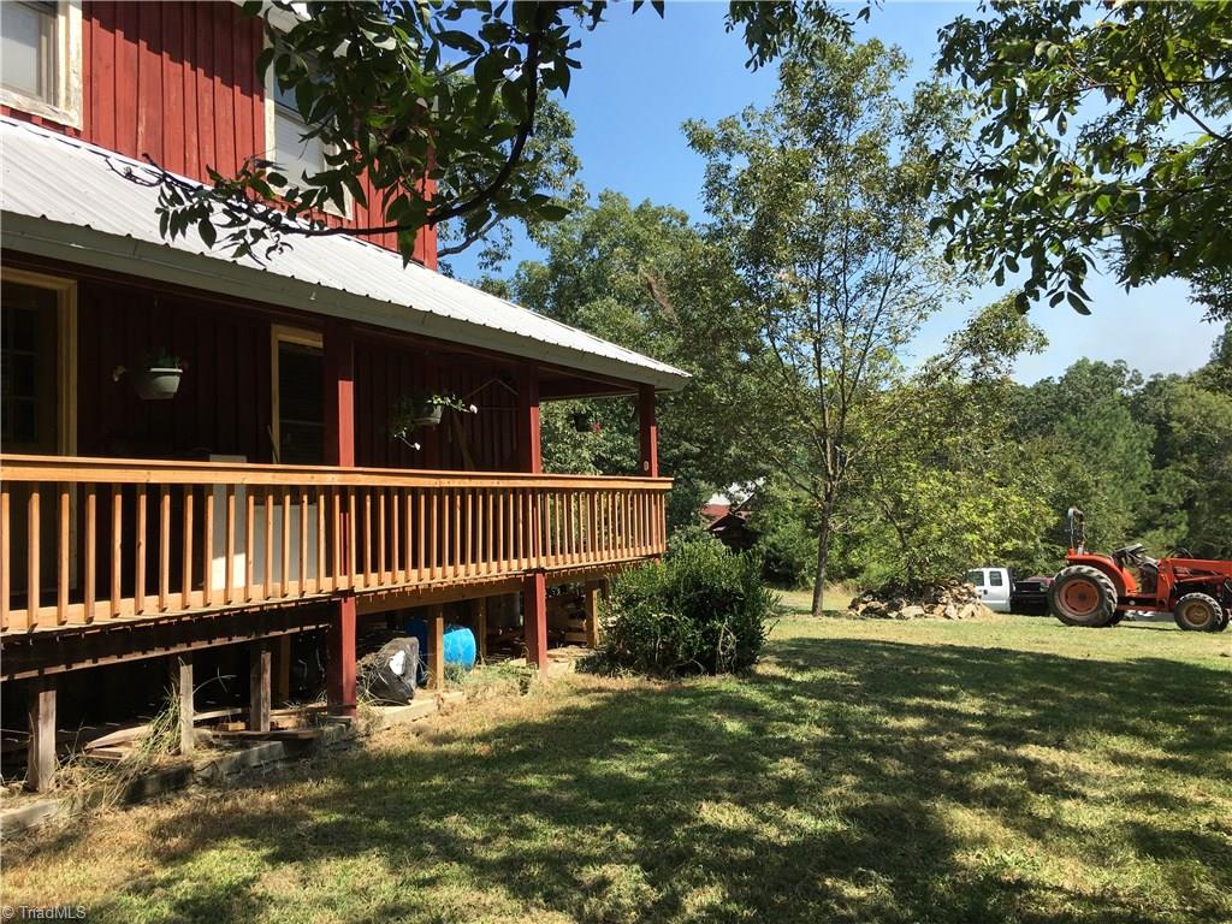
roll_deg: +1.9
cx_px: 616
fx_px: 1032
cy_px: 462
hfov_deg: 61.7
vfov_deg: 48.2
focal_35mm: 29
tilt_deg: +4.1
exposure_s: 1/905
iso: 25
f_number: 2.2
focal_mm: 4.15
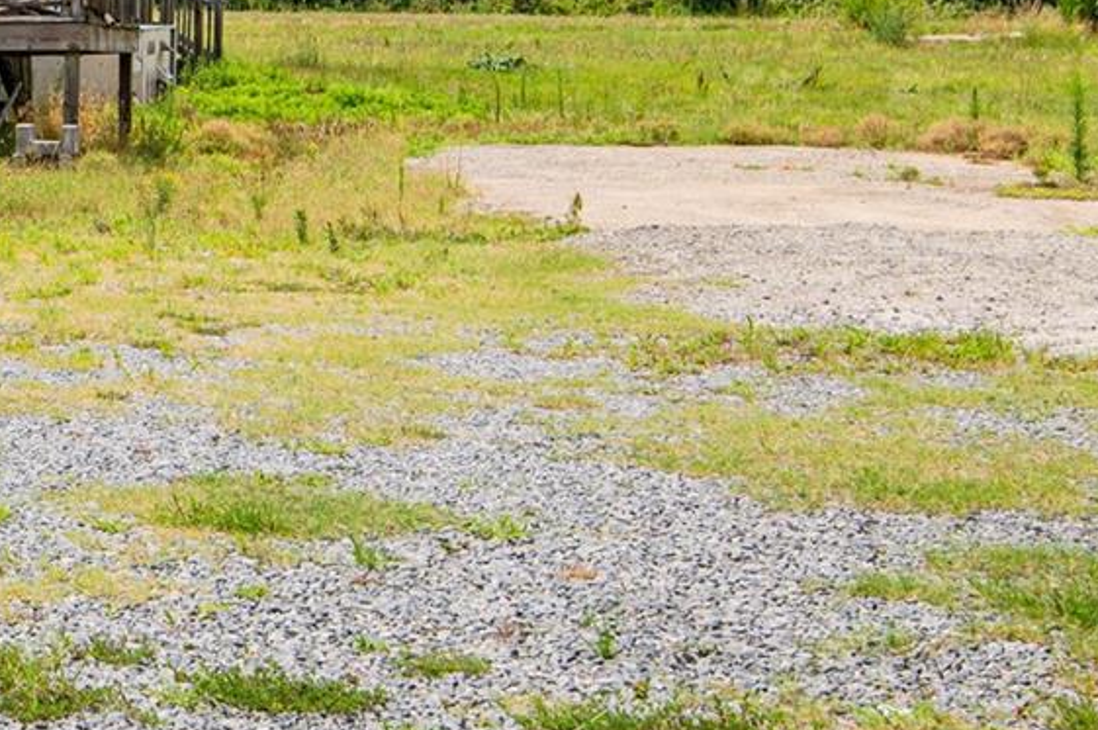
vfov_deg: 16.1
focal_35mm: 84
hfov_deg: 21.5
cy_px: 143
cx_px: -397
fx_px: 2560
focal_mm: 23
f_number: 8
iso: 100
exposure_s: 1/500
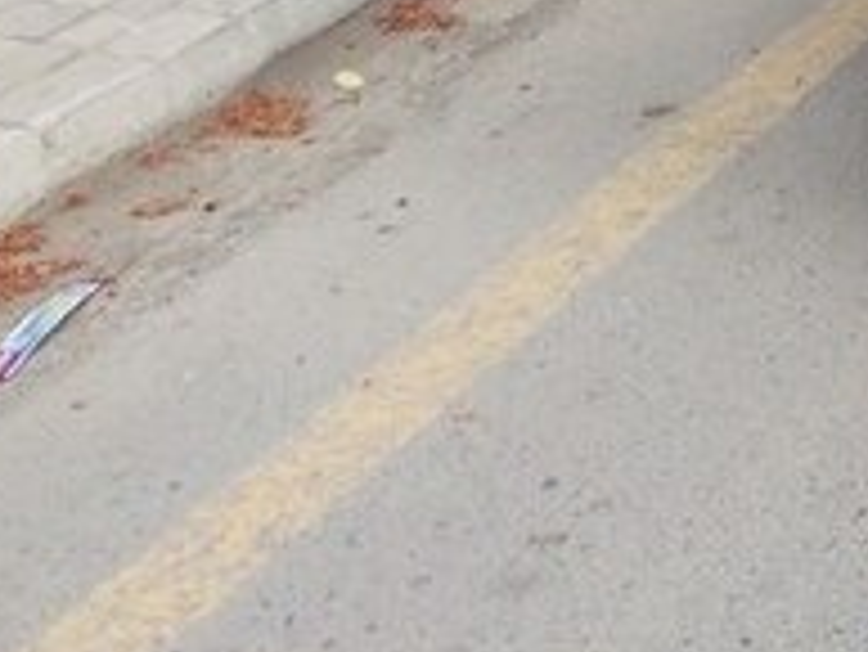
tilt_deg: -12.8
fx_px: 2484
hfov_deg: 17.4
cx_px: 1381
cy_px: -353
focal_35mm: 99
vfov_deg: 13.9
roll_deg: +0.3
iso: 50
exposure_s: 1/100
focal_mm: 4.15
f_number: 2.2
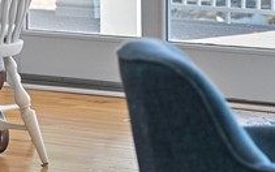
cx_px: -291
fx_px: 2556
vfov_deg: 3.8
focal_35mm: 341
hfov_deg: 6.0
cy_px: -175
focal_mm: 65
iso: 800
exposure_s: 1/60
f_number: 2.8
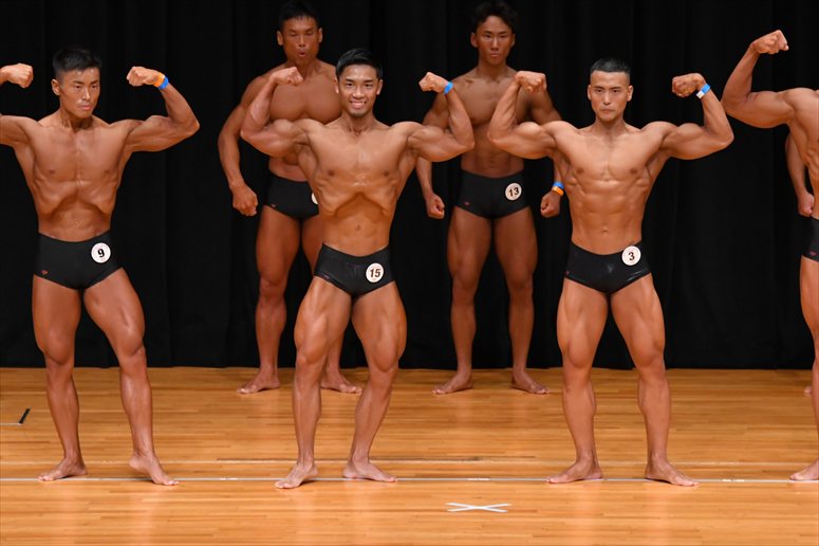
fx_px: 5798
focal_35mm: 255
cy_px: 273
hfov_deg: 8.1
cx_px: 410
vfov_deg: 5.4
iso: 3200
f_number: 5.6
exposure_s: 1/400
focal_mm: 170
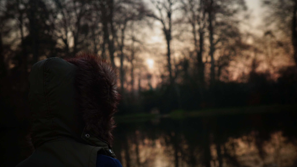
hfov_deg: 24.6
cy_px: 83
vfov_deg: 14.0
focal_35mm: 87
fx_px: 681
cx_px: 148
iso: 640
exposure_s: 1/160
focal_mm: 55
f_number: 5.6
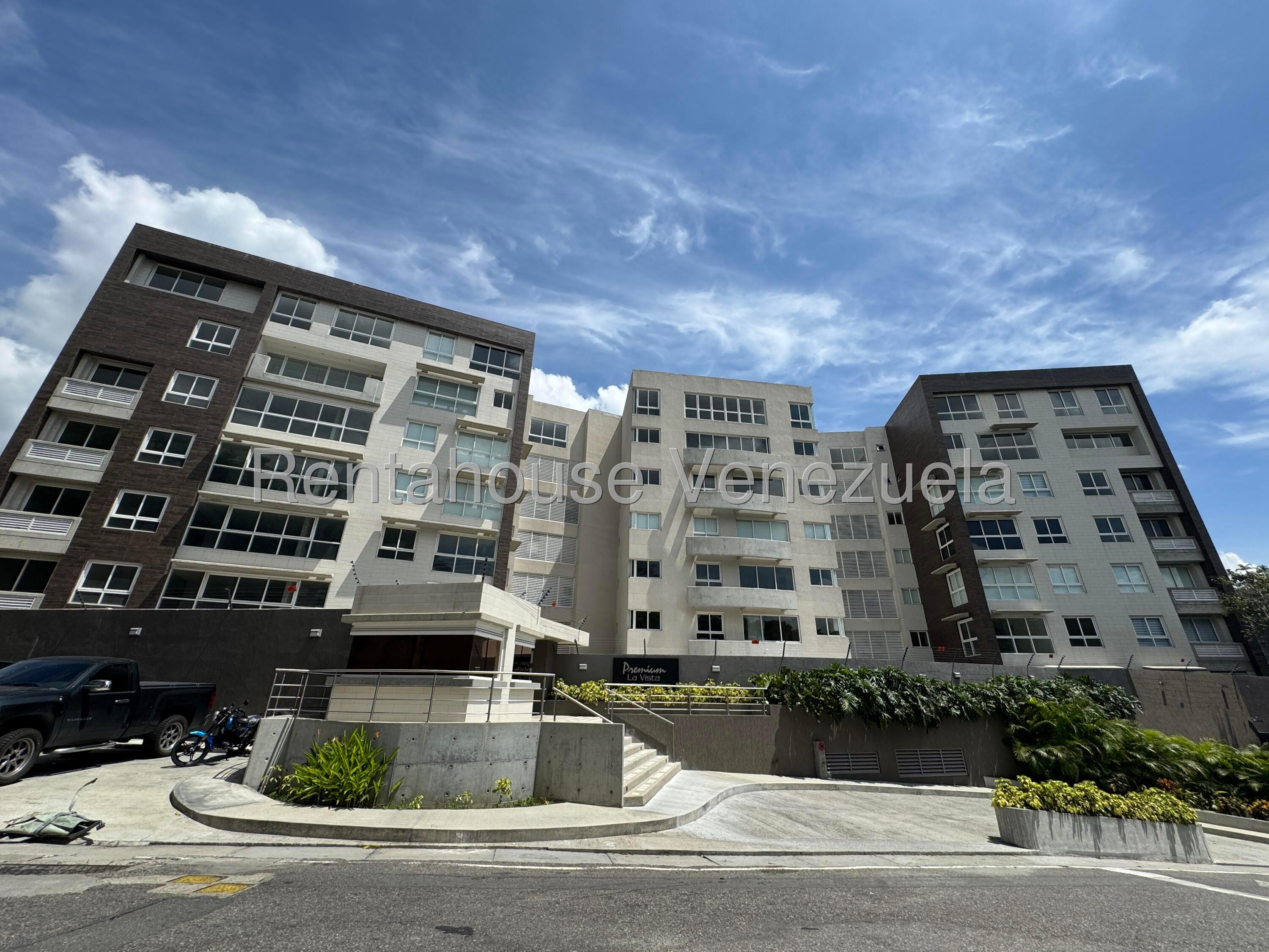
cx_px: 634
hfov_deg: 102.1
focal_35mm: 14
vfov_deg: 85.7
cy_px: 476
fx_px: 513
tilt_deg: +24.1
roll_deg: -1.4
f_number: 2.2
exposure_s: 1/2985
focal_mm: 2.22
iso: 50
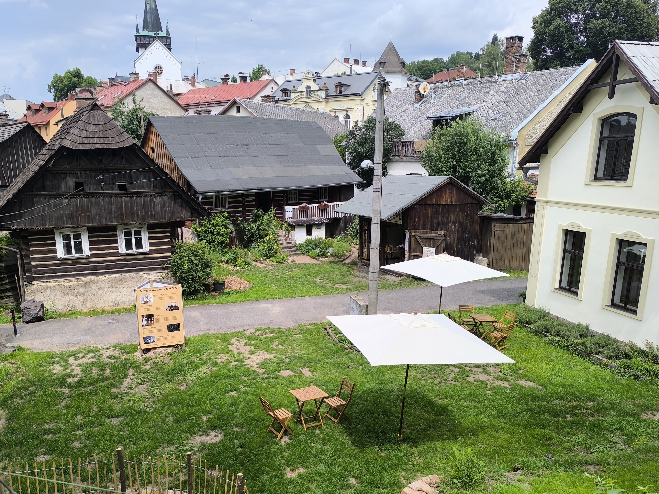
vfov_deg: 47.8
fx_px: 552
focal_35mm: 29
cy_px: 305
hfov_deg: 61.5
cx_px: 294
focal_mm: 6.14
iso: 50
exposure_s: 1/808
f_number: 1.65
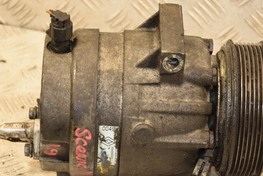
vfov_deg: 8.8
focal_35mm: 156
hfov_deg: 13.2
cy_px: 109
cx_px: 138
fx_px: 1137
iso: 800
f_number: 5.3
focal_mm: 75
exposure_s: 1/100
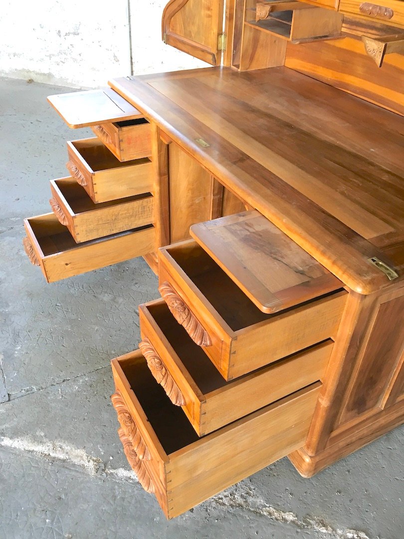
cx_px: 202
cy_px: 270
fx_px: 451
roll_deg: -2.4
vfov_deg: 61.7
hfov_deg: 48.2
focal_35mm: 29
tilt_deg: -39.9
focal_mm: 4.15
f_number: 2.2
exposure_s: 1/33
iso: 64
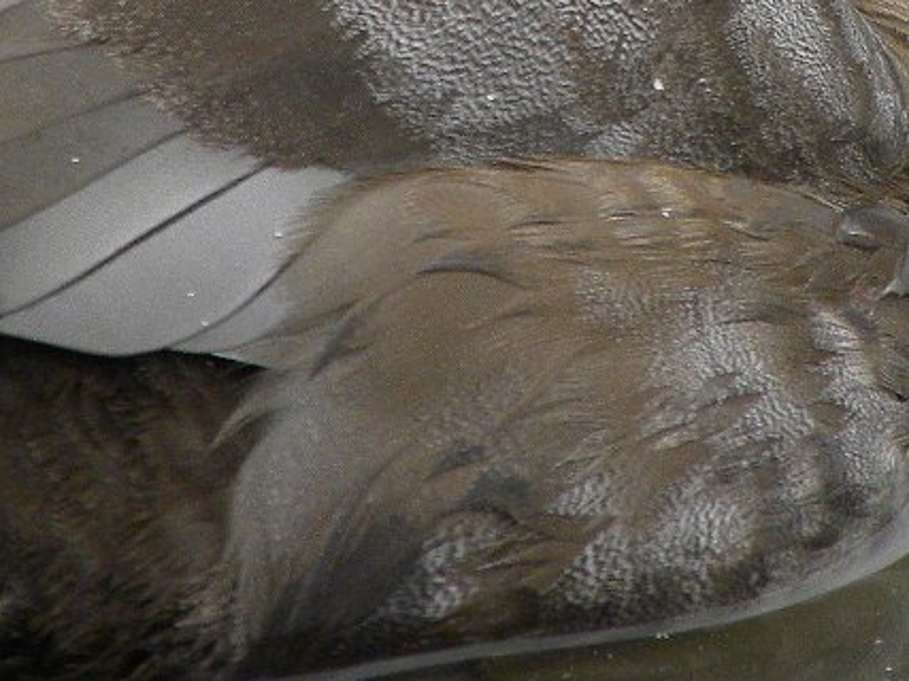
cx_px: 660
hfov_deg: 1.1
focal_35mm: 1871
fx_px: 49118
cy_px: -304
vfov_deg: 0.8
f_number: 5
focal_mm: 110.4
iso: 163
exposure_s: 1/143
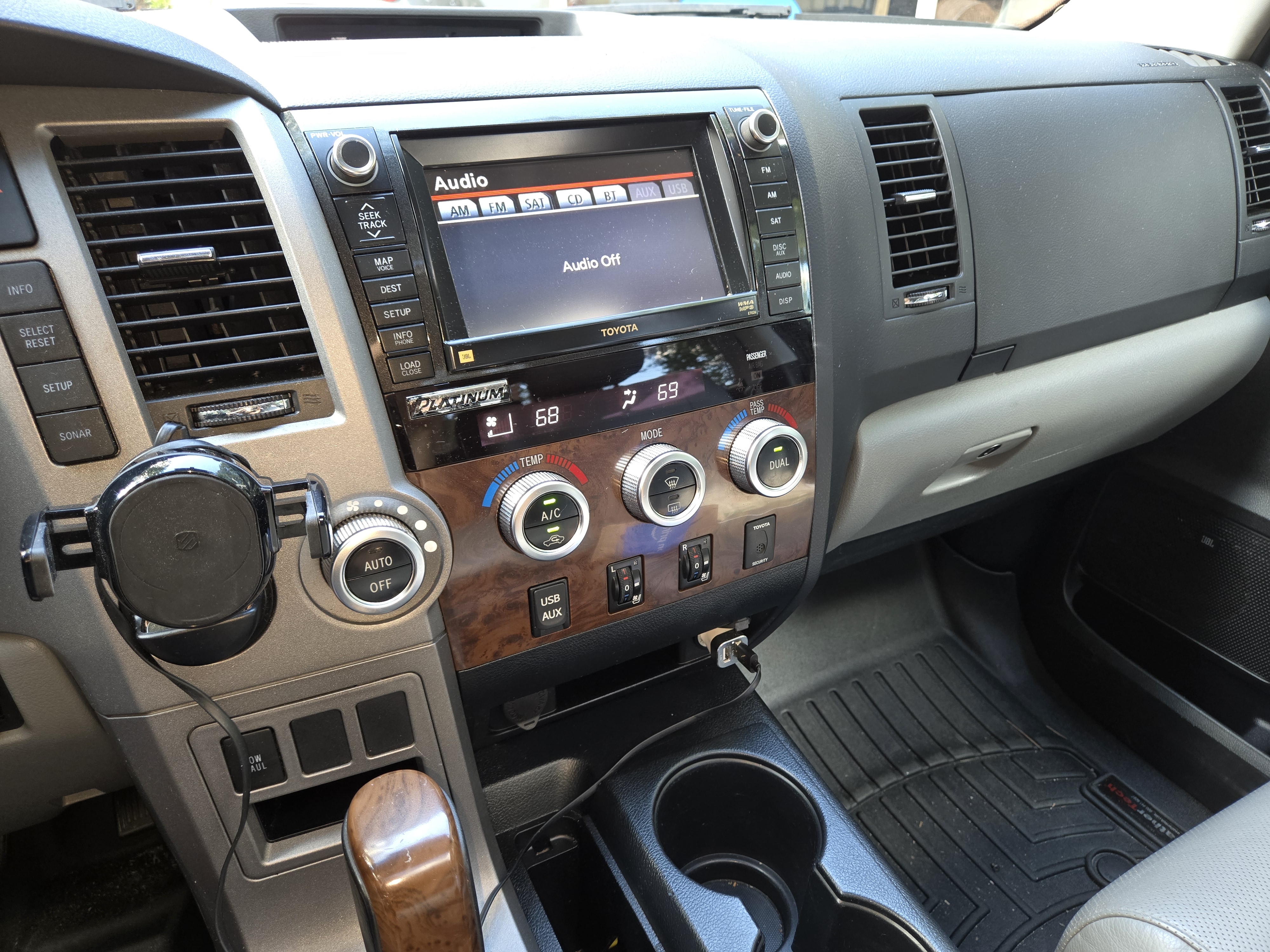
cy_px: 476
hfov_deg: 73.9
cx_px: 635
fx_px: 844
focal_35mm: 23
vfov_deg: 58.9
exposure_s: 1/22.2
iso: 125
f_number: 1.8
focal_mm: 5.4
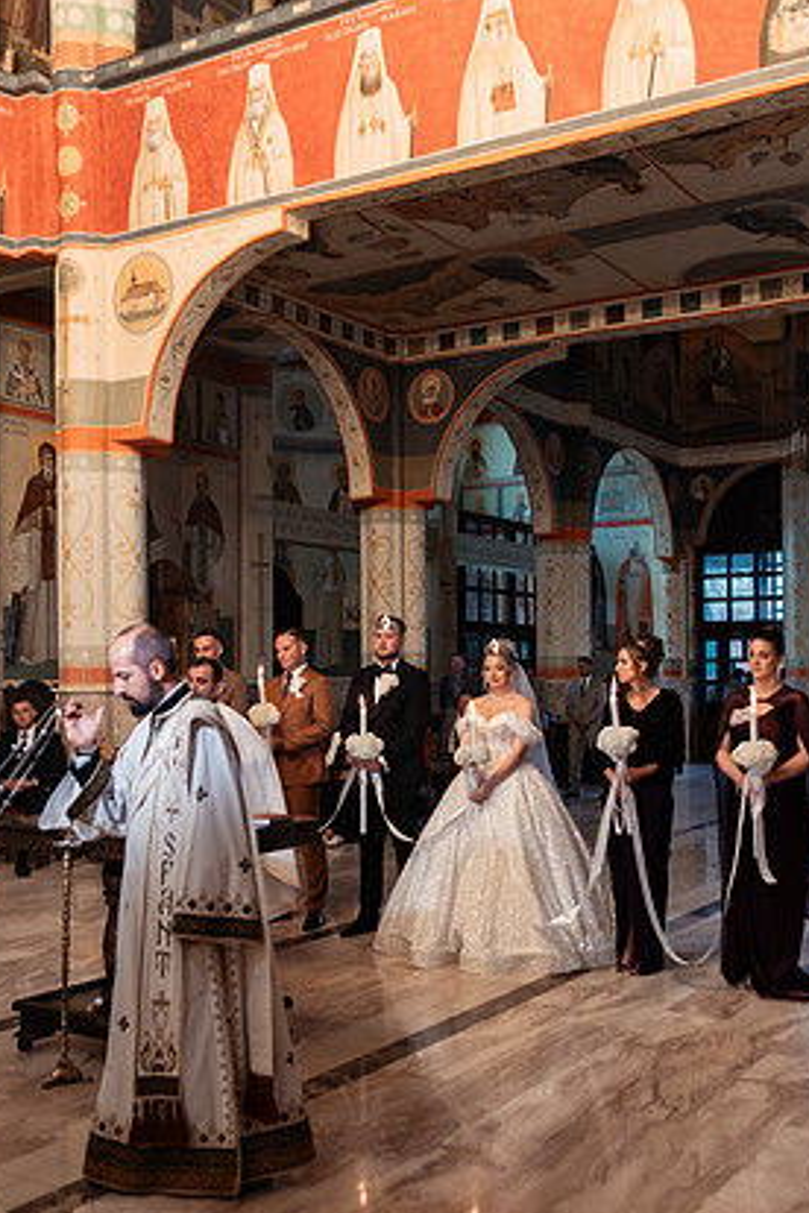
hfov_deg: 35.1
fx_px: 1281
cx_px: 399
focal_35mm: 38
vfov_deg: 50.6
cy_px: 653
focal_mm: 35
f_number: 2.2
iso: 1600
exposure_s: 1/200
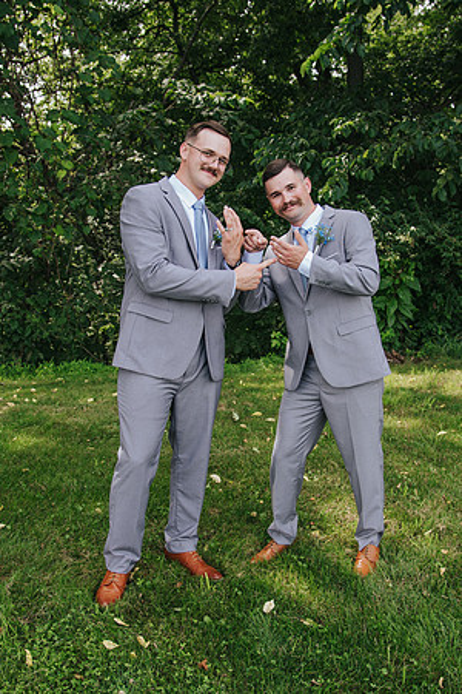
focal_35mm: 36
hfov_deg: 36.9
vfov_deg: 53.2
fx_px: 692
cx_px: 217
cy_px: 347
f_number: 4
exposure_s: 1/200
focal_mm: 24
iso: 140
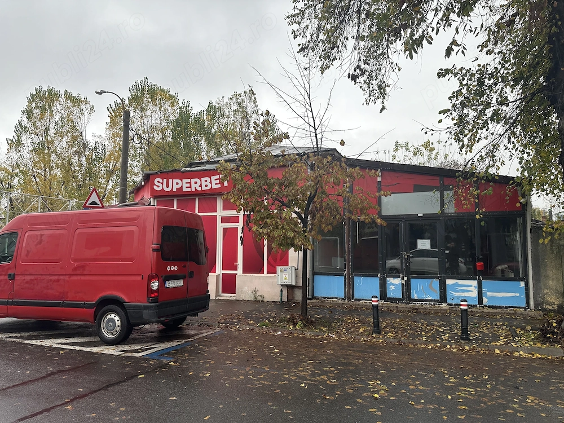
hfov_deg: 71.6
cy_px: 212
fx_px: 391
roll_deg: -0.1
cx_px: 282
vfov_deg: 56.8
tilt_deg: +4.8
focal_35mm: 24
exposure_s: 1/511
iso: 80
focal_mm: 6.86
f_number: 1.78
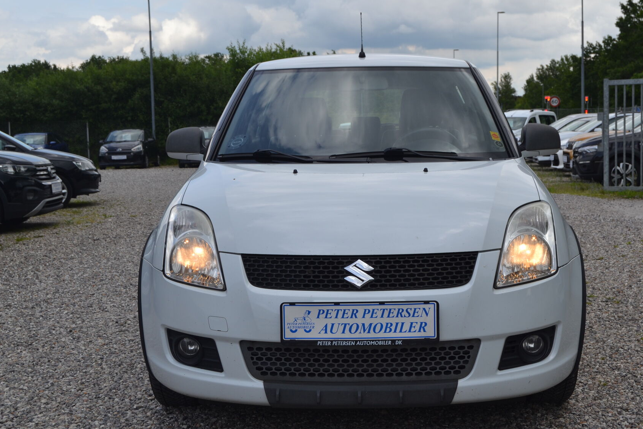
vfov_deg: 26.5
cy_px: 218
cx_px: 362
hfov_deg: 38.8
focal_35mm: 51
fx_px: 911
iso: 100
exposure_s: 1/250
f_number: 8
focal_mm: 30
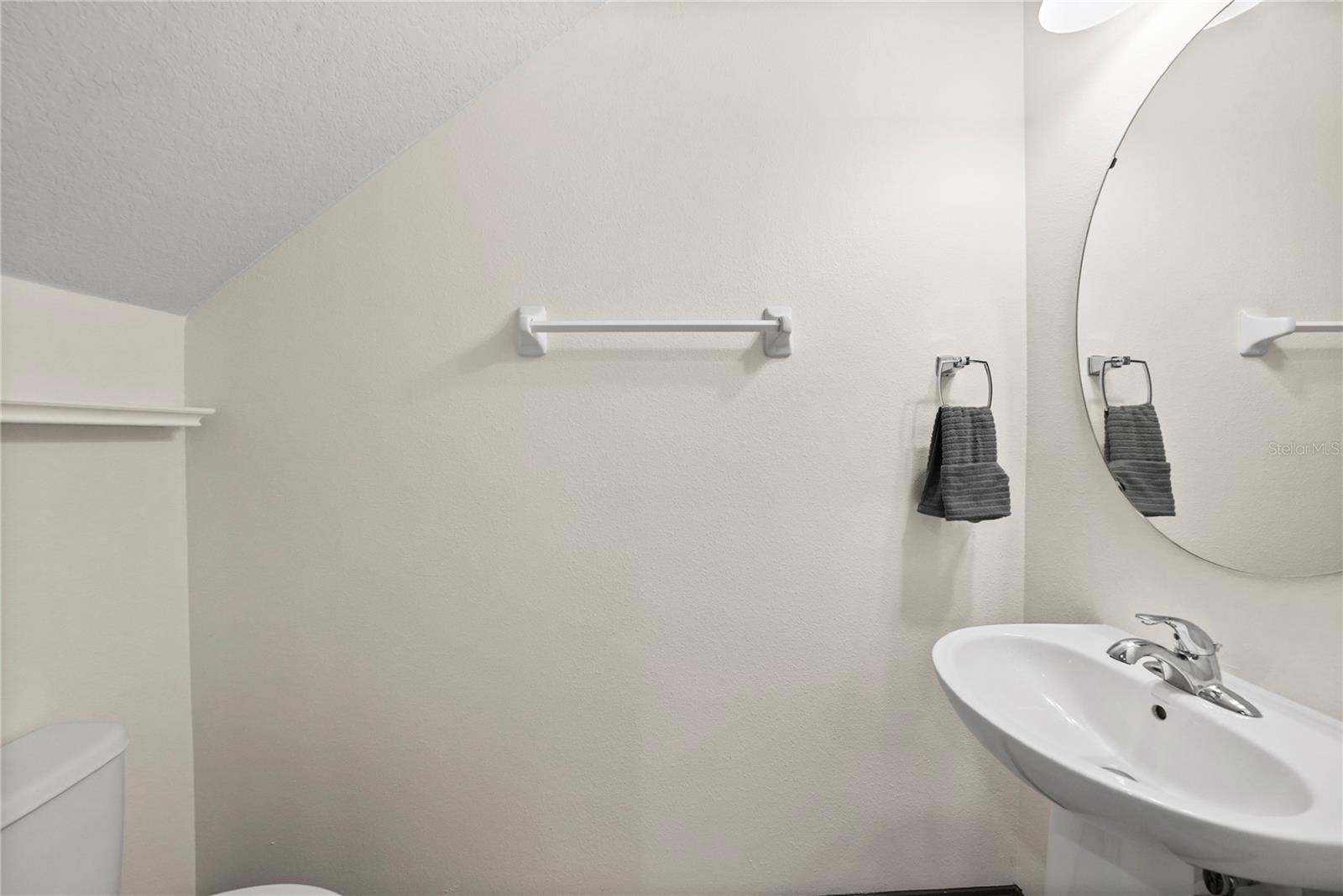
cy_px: 448
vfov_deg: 90.1
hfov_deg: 112.6
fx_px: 448
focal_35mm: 12
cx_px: 672
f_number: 7.1
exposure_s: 1/15
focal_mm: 12
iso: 800
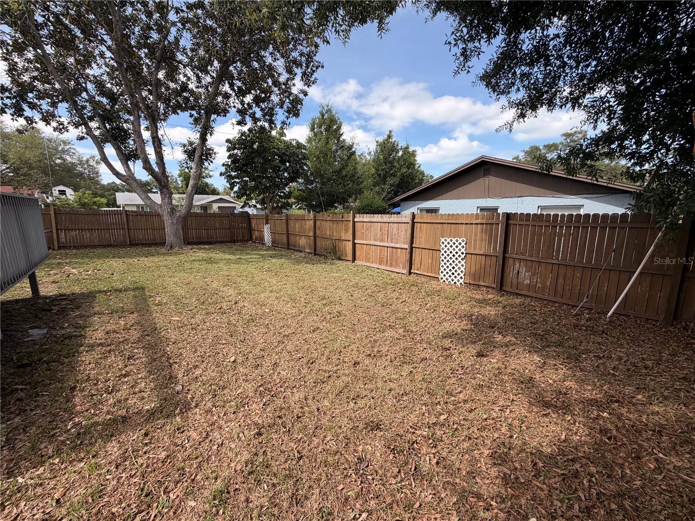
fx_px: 281
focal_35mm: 14
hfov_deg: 102.1
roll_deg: +0.9
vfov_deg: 85.7
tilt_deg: -9.2
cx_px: 348
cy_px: 260
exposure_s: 1/554
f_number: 2.2
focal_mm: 2.22
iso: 40
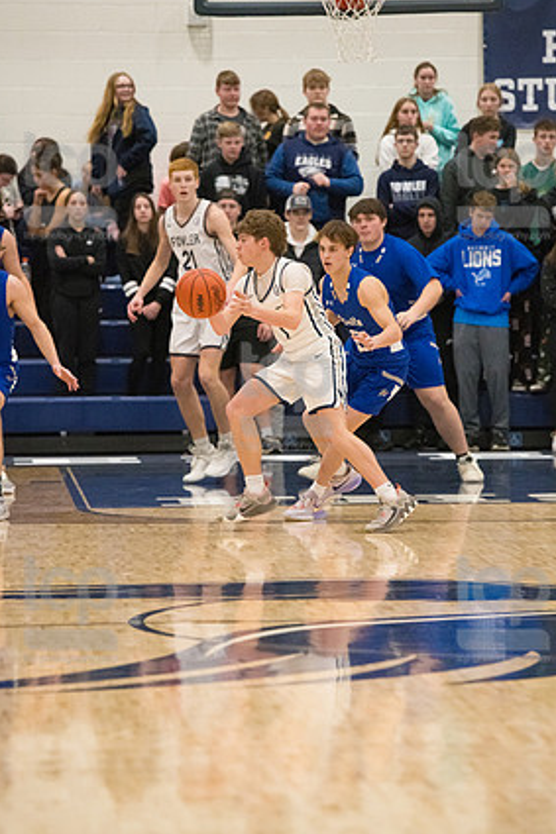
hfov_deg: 6.5
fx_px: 4915
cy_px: 396
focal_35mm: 212
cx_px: 287
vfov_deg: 9.7
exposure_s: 1/1600
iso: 8000
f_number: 4.5
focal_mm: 200
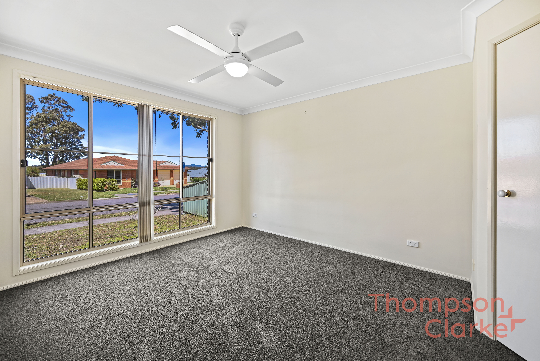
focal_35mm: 14
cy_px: 180
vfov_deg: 81.3
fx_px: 210
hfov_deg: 104.2
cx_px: 270
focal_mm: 14
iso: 100
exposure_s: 1/30
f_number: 4
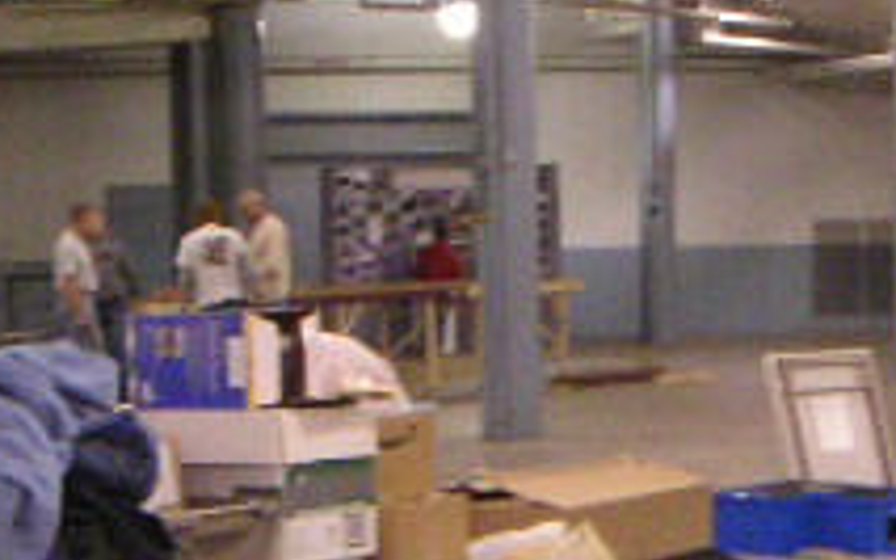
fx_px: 2881
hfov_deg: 17.6
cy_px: 695
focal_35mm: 118
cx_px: 585
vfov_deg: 10.9
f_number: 2.8
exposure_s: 1/45
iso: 400
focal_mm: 4.8
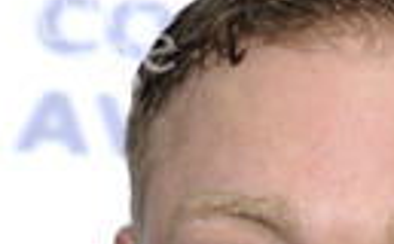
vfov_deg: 3.0
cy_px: 512
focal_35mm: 437
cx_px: 353
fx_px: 4682
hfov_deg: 4.8
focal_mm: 92
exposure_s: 1/200
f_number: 4.5
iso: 320
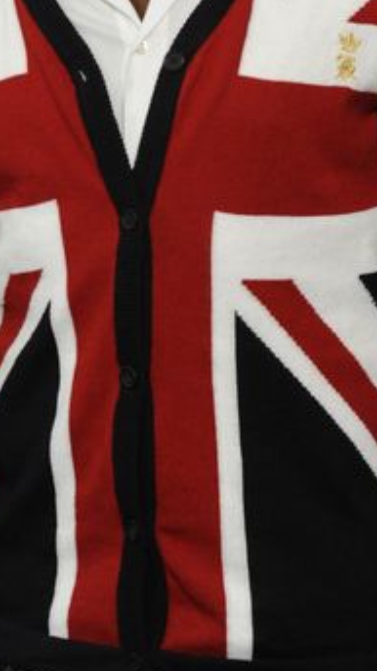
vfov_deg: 12.3
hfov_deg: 6.9
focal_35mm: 175
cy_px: 126
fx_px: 3116
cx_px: 201
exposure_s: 1/160
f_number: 3.5
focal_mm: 66
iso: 5000
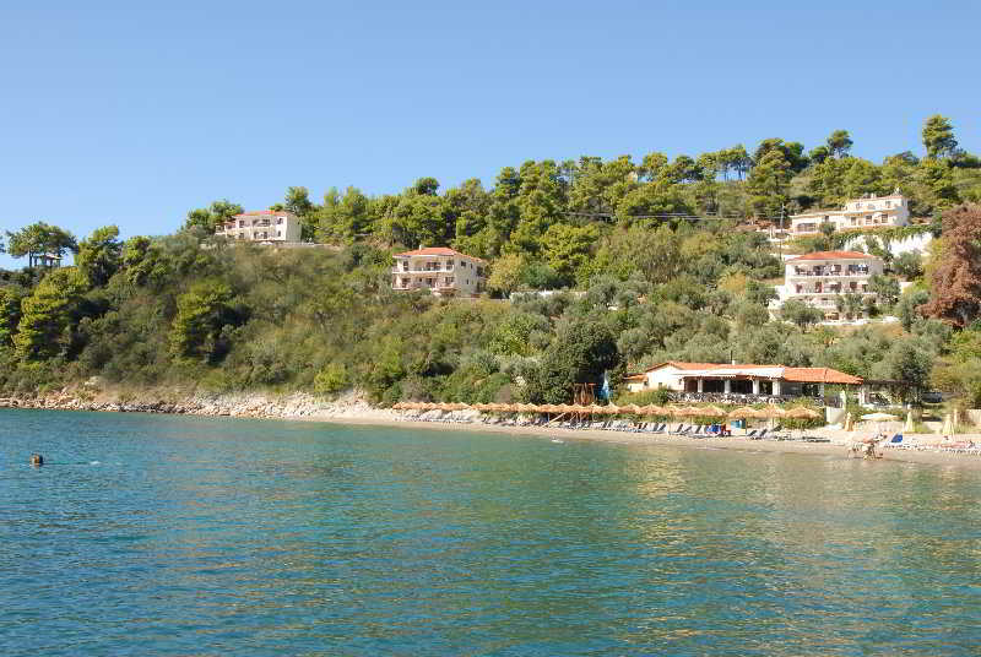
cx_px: 490
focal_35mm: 39
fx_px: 1064
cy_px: 328
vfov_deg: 34.3
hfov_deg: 49.5
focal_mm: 26
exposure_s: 1/160
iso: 160
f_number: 9
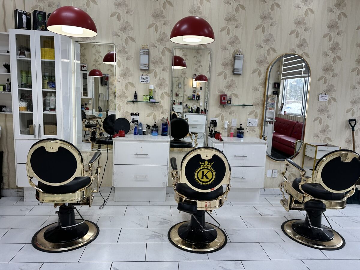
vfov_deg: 56.8
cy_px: 135
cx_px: 180
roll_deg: -2.0
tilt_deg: -7.6
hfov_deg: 71.6
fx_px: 250
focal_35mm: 24
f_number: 1.78
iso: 80
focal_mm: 6.86
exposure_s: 1/120
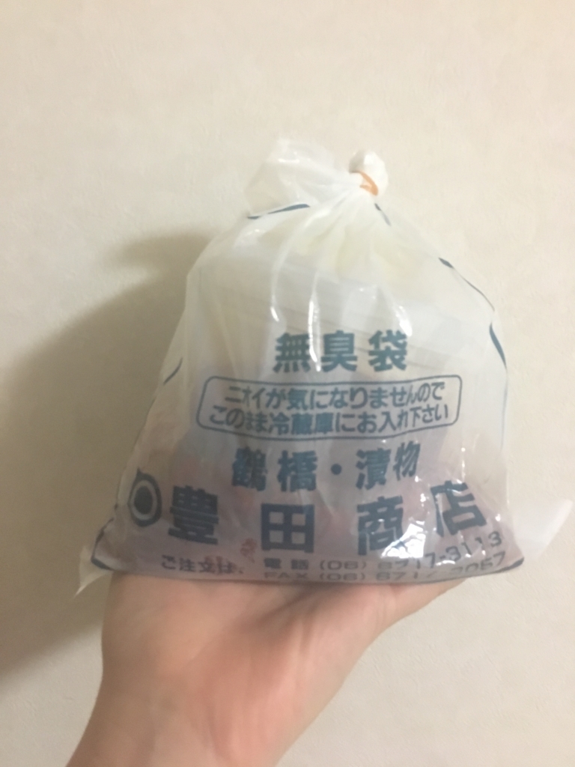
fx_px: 642
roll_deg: +1.1
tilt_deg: -16.3
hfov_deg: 48.2
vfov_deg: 61.7
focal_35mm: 29
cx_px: 288
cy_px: 384
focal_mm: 4.15
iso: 500
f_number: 2.2
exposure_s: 1/15
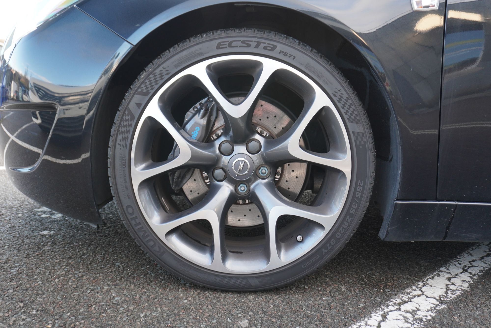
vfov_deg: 43.7
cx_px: 246
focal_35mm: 30
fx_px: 409
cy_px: 164
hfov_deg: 61.9
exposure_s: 1/30
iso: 250
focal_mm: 20
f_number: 4
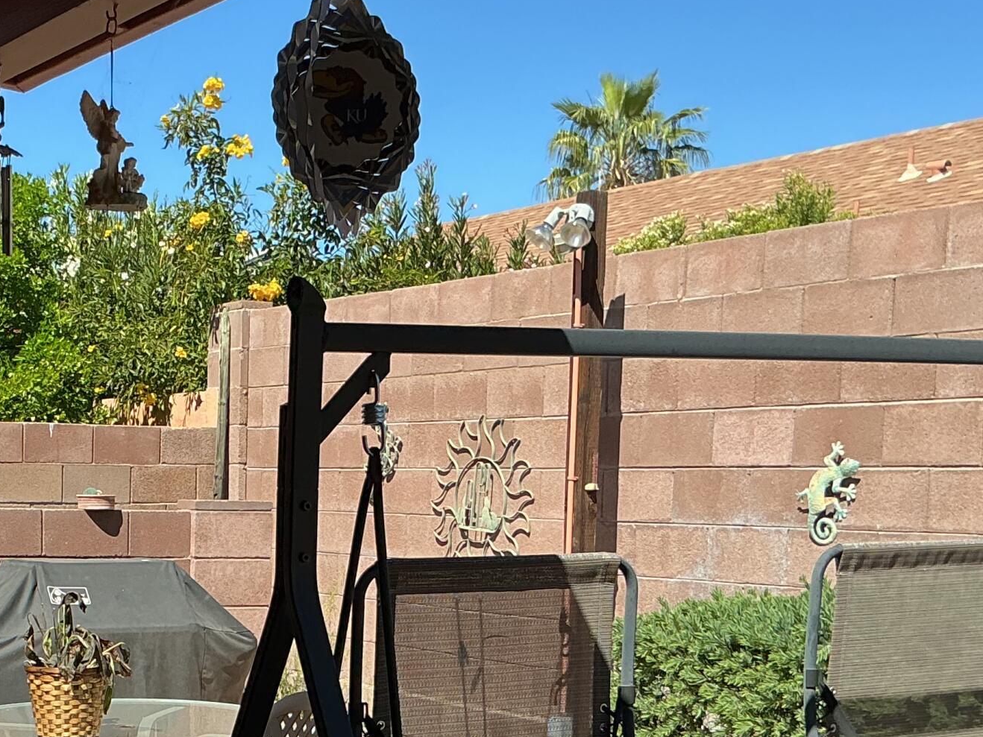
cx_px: 180
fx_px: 1875
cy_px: 726
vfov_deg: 21.5
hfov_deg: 28.7
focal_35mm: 66
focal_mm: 3
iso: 25
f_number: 1.8
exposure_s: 1/1015
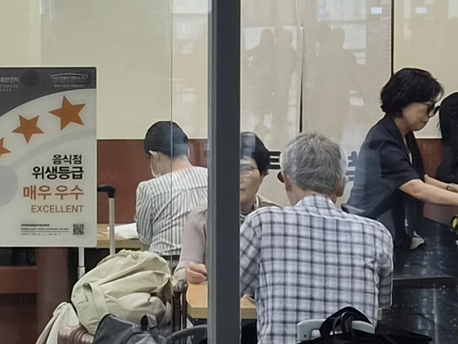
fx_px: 1893
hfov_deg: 13.2
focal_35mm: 143
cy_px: 84
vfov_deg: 10.4
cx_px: -177
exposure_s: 1/120
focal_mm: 5.4
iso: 40
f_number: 1.8
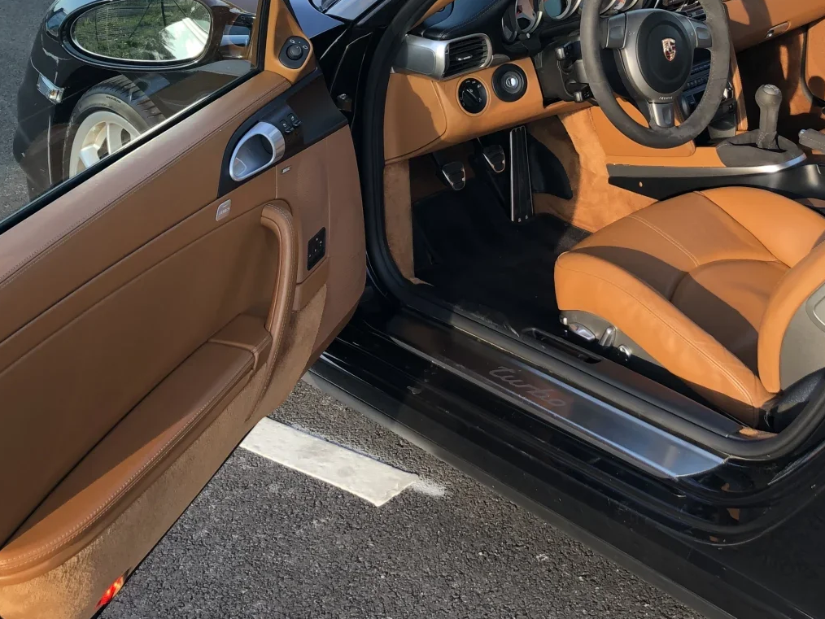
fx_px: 1263
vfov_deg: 26.8
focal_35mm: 53
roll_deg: +2.5
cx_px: 551
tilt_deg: -18.5
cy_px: 83
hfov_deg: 35.8
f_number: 1.8
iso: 25
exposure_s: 1/120
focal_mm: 4
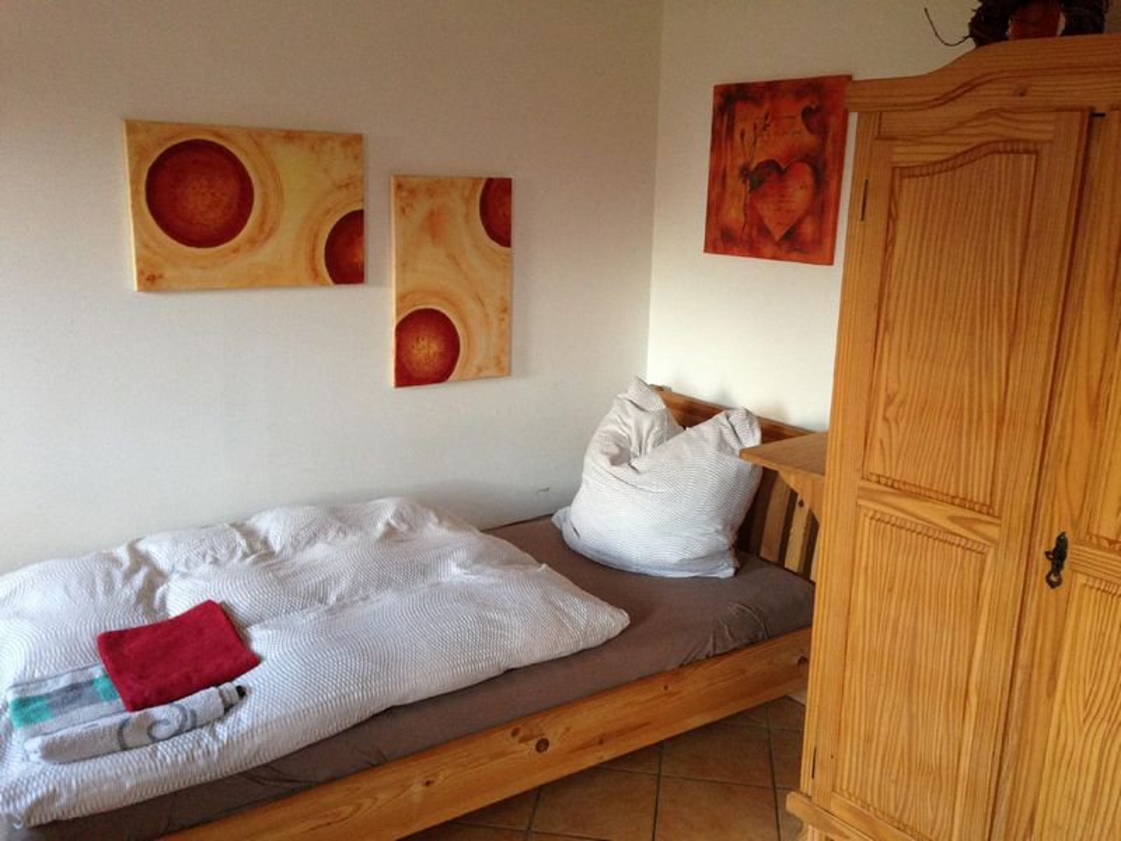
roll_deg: +0.5
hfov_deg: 55.4
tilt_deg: -13.6
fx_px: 1069
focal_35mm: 33
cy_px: 420
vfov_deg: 42.9
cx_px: 560
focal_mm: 4.12
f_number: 2.4
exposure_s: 1/20
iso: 200
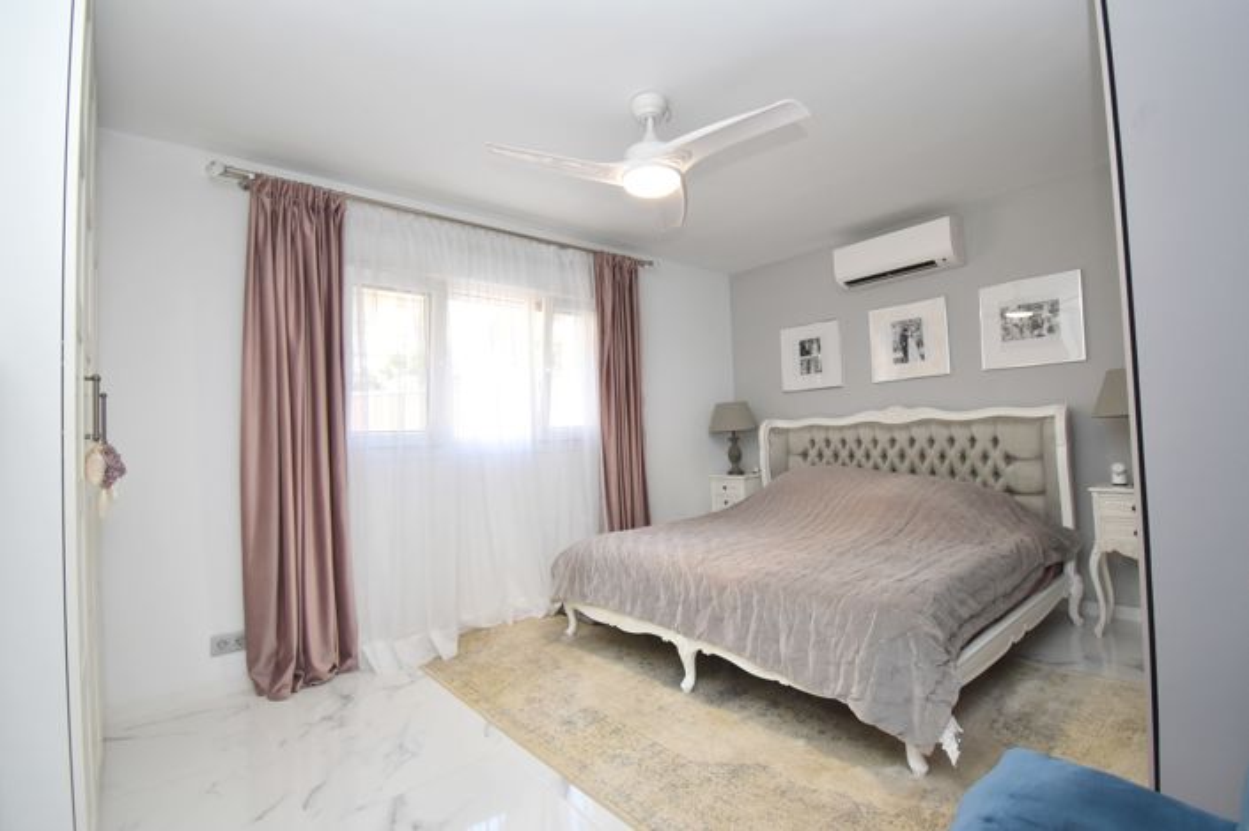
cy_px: 416
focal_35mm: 15
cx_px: 624
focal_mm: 10
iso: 800
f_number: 4.5
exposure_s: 1/160
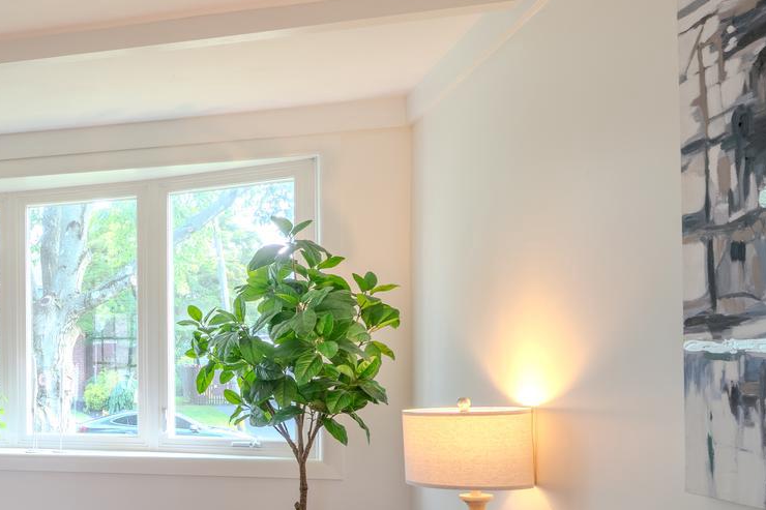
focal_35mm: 36
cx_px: -123
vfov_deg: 36.1
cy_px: 375
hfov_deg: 40.1
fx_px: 766
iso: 100
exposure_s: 1/6
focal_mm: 13
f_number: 11
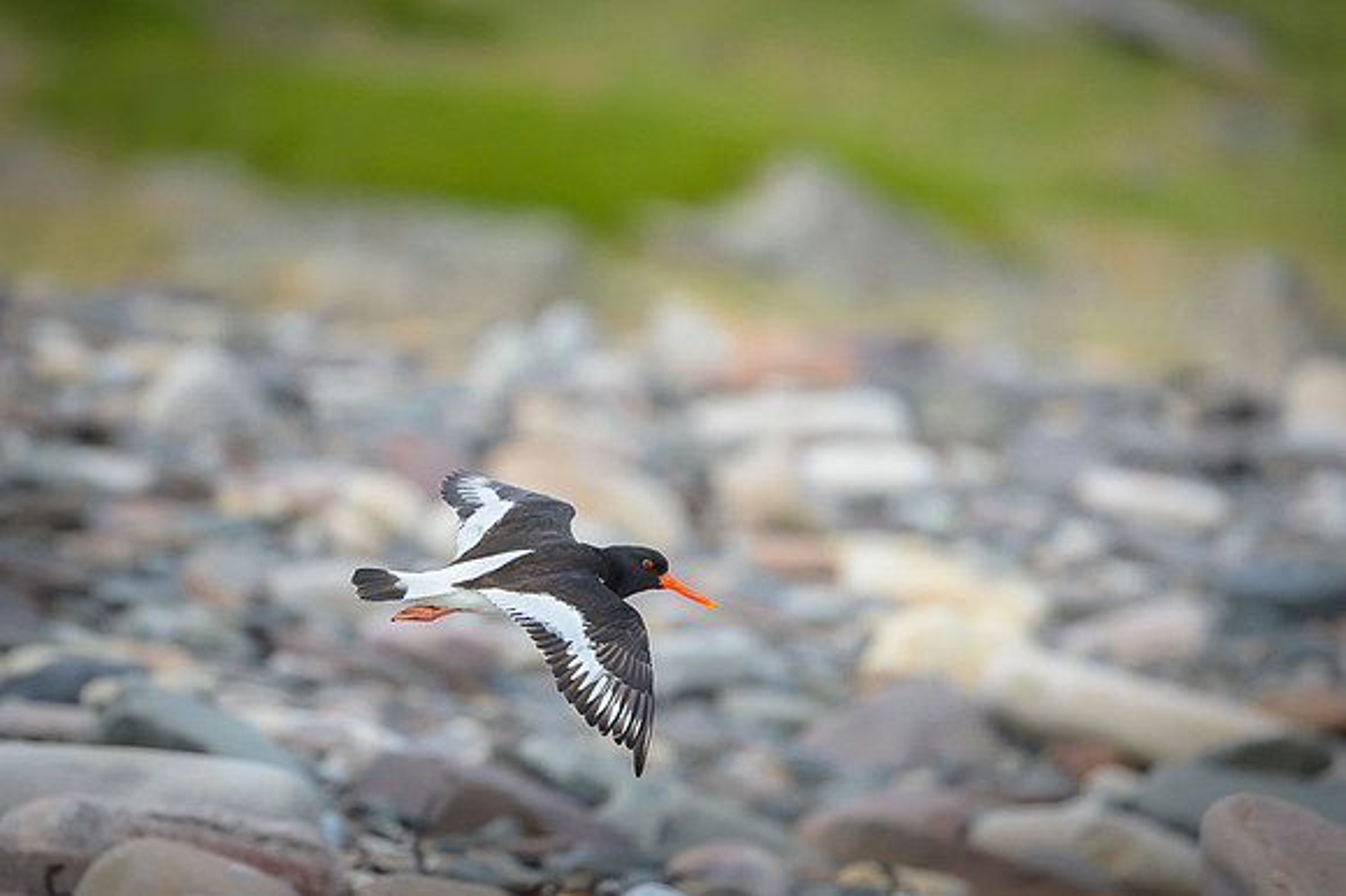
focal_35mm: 702
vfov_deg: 2.0
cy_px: 430
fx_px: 26240
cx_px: 401
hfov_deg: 2.9
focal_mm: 500
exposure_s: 1/2500
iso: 1000
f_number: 4
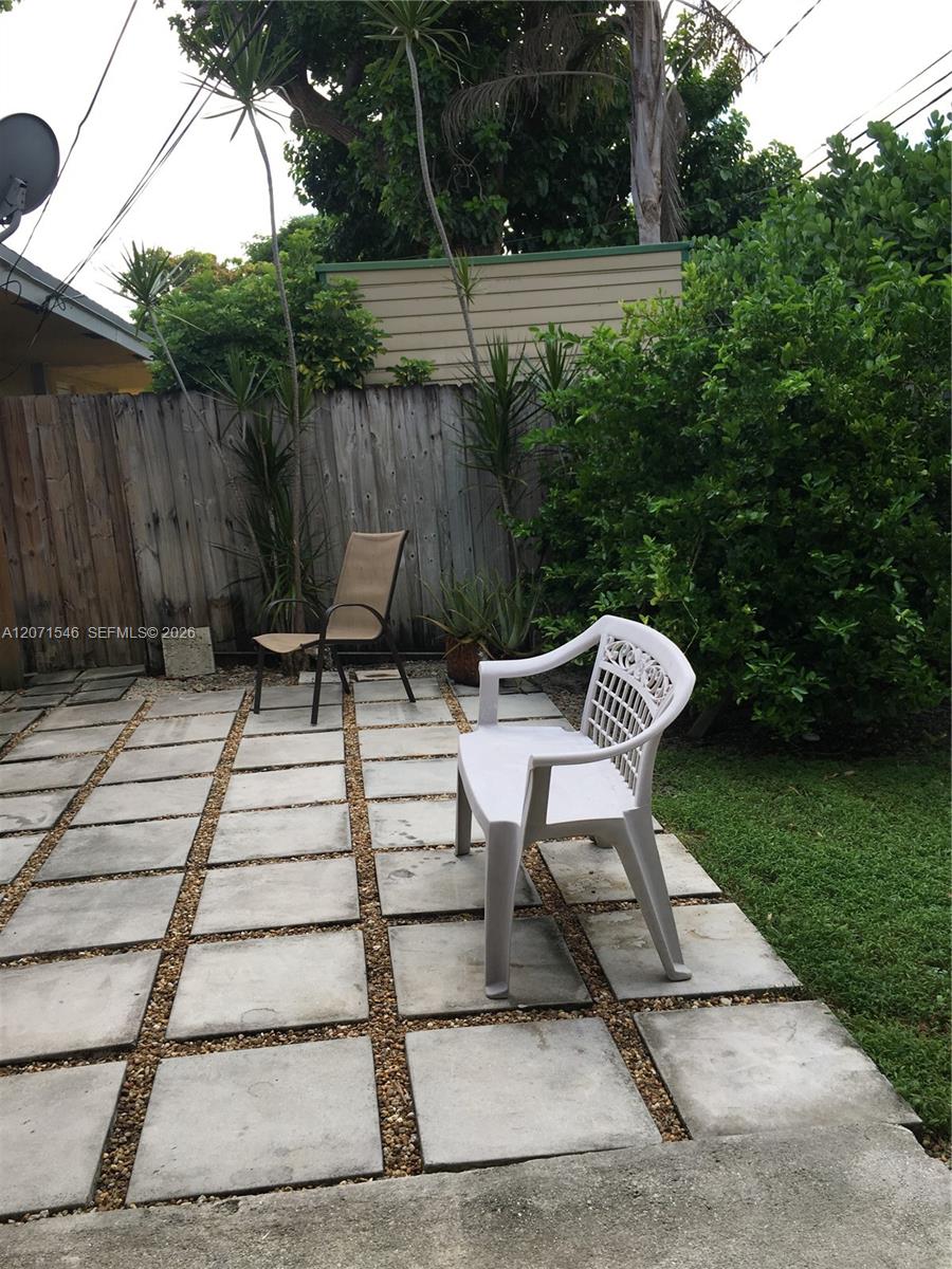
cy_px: 634
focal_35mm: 29
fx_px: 1063
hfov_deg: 48.2
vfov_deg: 61.7
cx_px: 476
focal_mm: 4.15
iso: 25
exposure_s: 1/496
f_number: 2.2
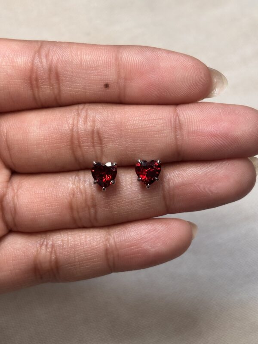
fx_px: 517
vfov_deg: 36.8
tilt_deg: -73.8
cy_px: 172
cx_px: 129
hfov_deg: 28.0
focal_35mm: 52
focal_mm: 5.96
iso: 25
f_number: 1.6
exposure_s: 1/128
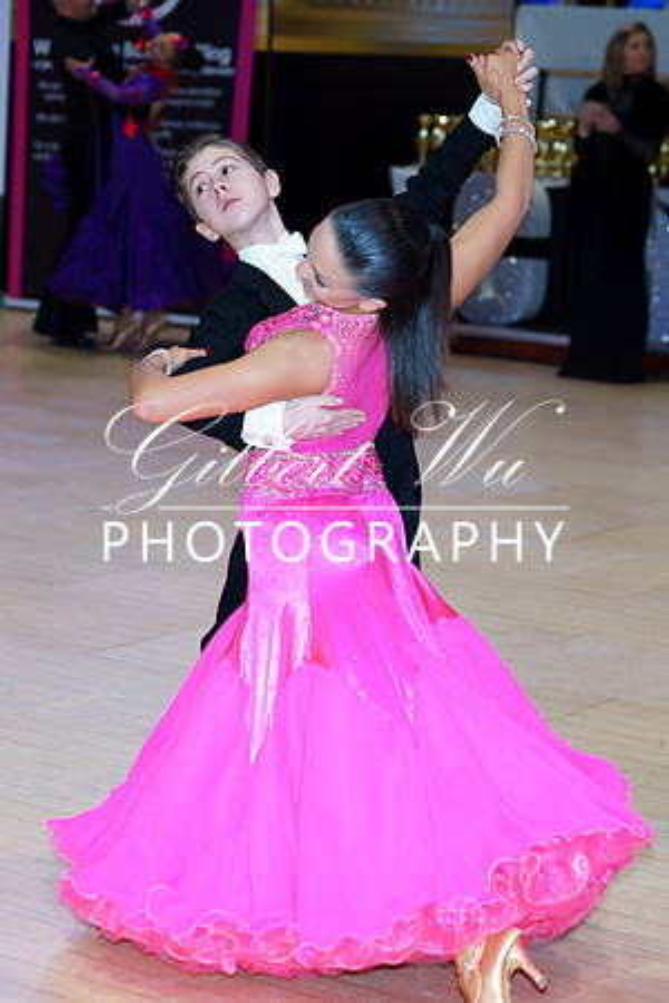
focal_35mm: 105
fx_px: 2927
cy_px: 502
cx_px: 260
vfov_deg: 19.5
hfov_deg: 13.0
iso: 400
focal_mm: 70
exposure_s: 1/160
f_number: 2.8
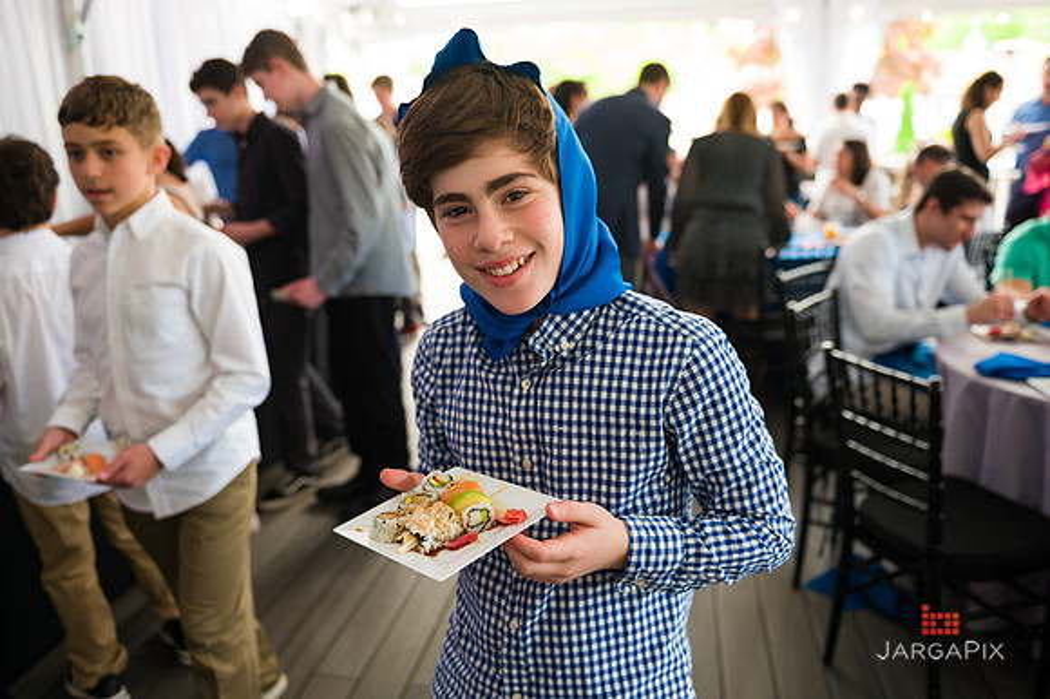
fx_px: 904
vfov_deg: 42.3
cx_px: 525
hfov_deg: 60.3
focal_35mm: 31
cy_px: 350
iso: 250
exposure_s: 1/125
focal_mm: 31
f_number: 3.2
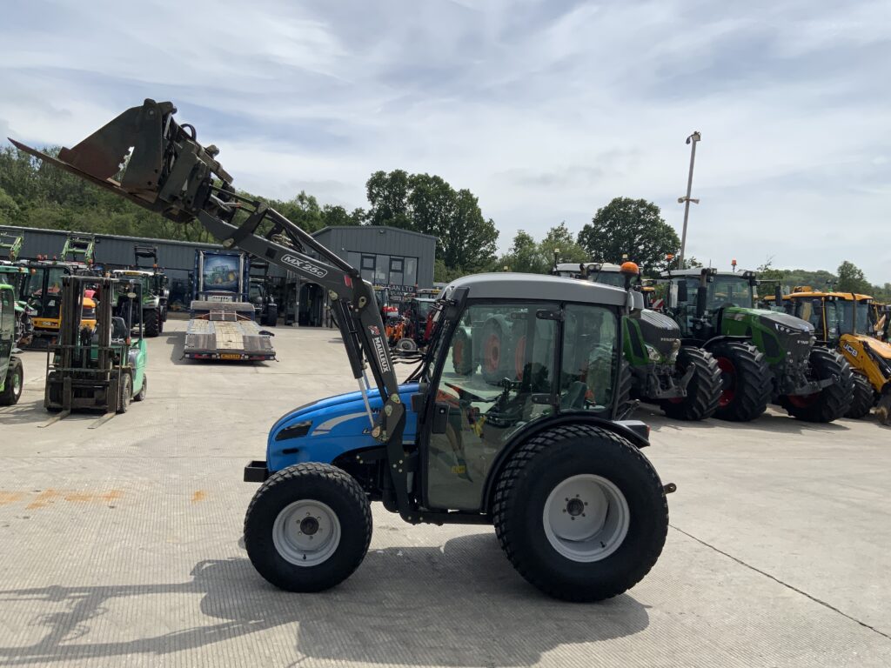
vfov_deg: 48.2
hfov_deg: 61.7
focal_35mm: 29
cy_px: 334
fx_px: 746
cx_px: 446
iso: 20
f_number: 1.8
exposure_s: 1/4065
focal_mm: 3
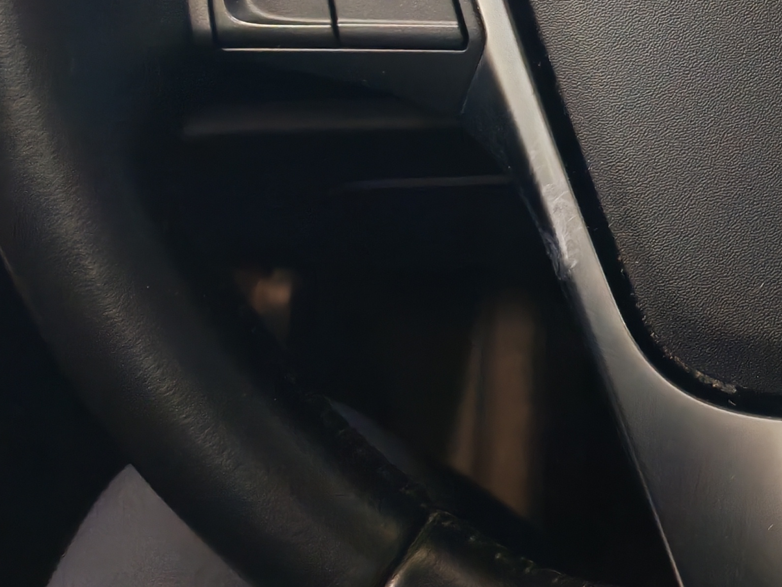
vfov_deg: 17.6
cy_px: -112
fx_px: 1807
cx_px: 926
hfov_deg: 22.6
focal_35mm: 80
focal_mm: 6.12
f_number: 1.9
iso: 1187
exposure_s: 1/100
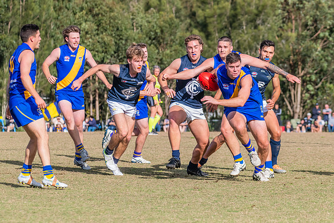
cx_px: 217
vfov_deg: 6.2
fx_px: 2062
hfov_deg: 9.3
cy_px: 112
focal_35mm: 222
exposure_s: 1/2000
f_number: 8
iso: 800
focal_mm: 170
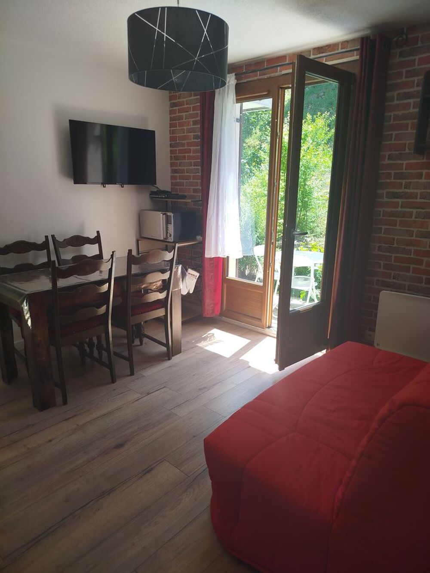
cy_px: 286
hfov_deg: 56.8
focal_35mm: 24
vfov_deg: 71.6
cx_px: 215
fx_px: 397
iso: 64
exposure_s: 1/100
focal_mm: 5.31
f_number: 1.7
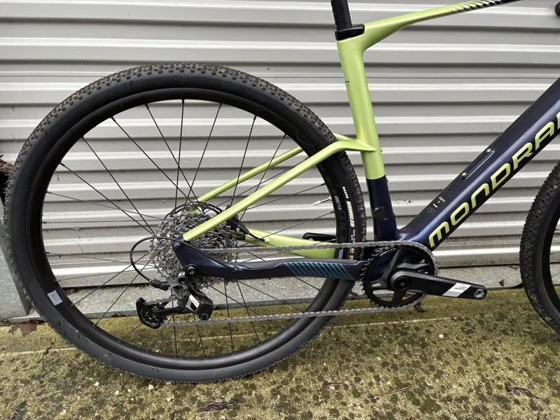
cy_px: 210
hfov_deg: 67.3
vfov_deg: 53.1
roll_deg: -2.5
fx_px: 421
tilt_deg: -29.5
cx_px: 280
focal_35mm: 26
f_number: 1.6
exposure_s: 1/60
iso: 160
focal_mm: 5.96
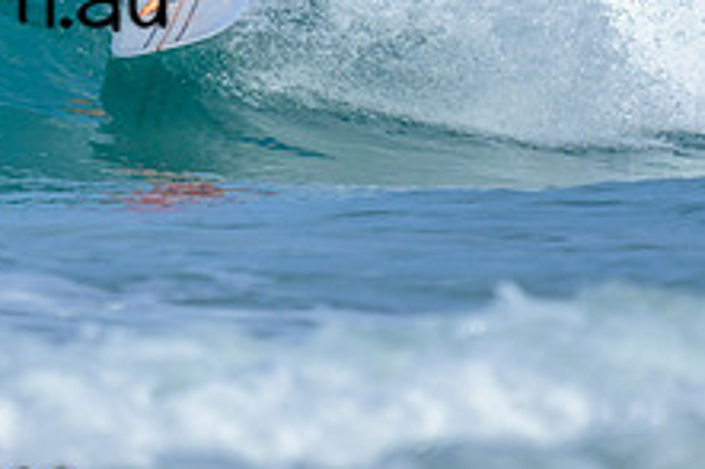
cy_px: -121
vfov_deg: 0.5
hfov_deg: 0.7
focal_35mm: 2890
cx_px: -53
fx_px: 56552
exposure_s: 1/2000
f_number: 6.3
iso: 200
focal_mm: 800
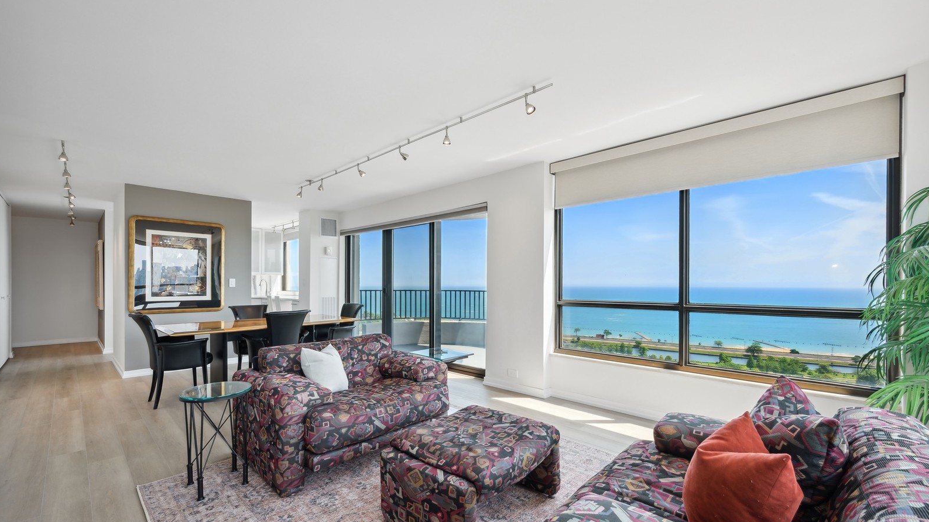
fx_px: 369
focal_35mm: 15
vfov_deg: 70.3
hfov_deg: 103.0
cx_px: 468
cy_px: 287
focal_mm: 14
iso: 100
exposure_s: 1/25
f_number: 10
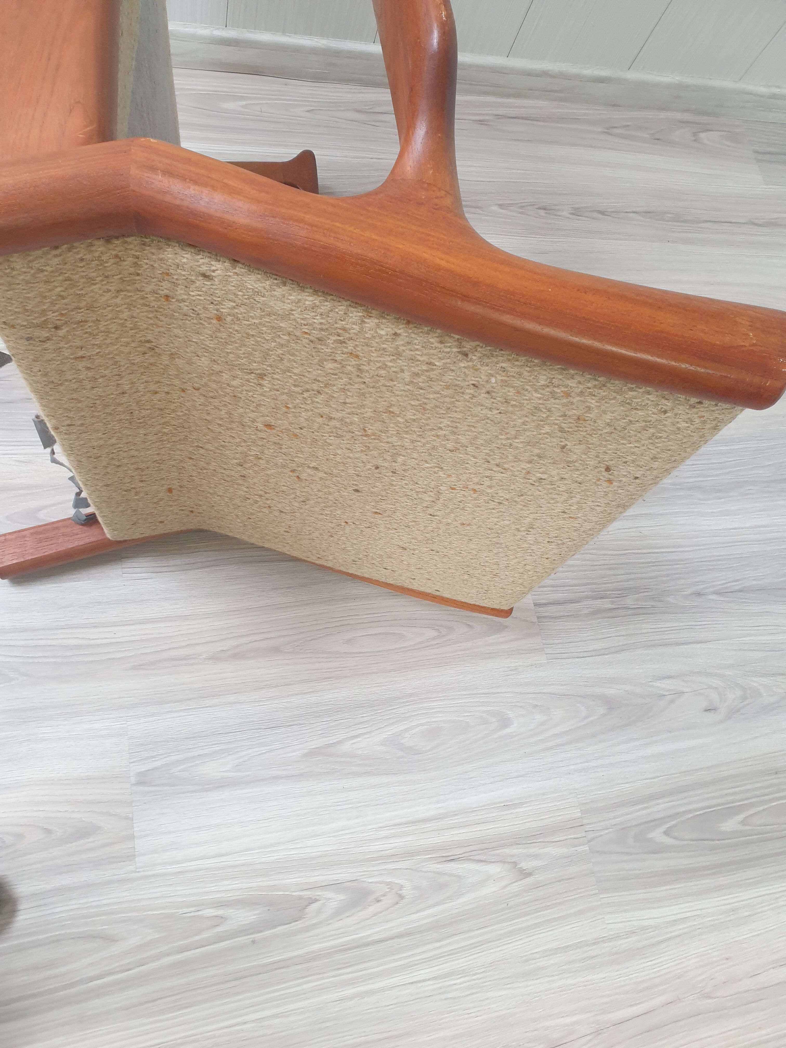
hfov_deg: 53.1
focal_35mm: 26
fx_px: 787
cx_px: 393
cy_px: 524
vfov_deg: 67.3
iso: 200
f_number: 2.4
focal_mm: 4.3
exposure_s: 1/50
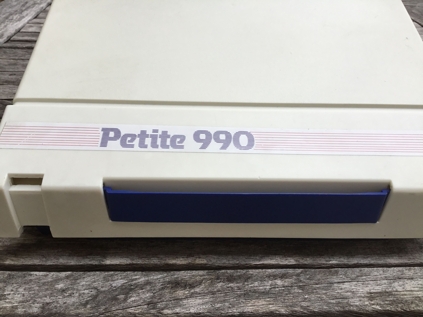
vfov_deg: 45.4
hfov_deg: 58.4
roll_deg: -0.5
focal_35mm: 31
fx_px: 379
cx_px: 212
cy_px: 158
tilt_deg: -35.2
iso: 25
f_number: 2.4
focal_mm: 3.3
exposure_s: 1/221
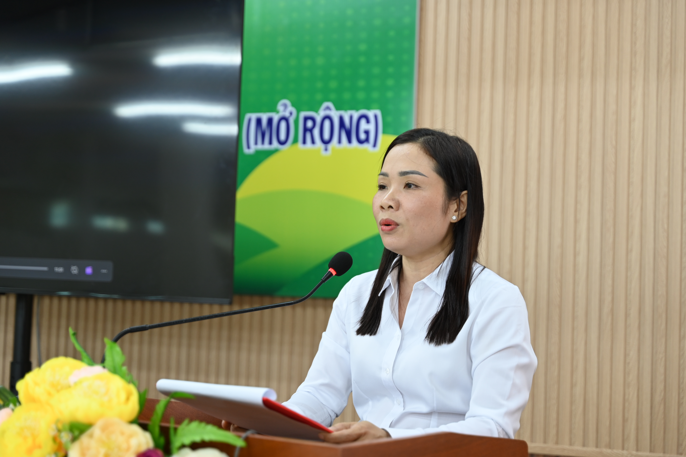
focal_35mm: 59
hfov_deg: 34.0
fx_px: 1124
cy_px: 228
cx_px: 343
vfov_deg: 23.0
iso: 500
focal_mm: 59
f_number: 2.8
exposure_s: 1/125
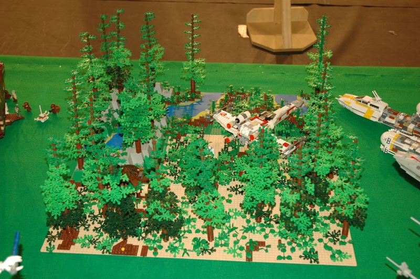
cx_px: 210
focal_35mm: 46
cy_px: 140
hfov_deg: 42.4
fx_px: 542
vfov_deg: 28.9
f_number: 4
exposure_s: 1/60
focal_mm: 31
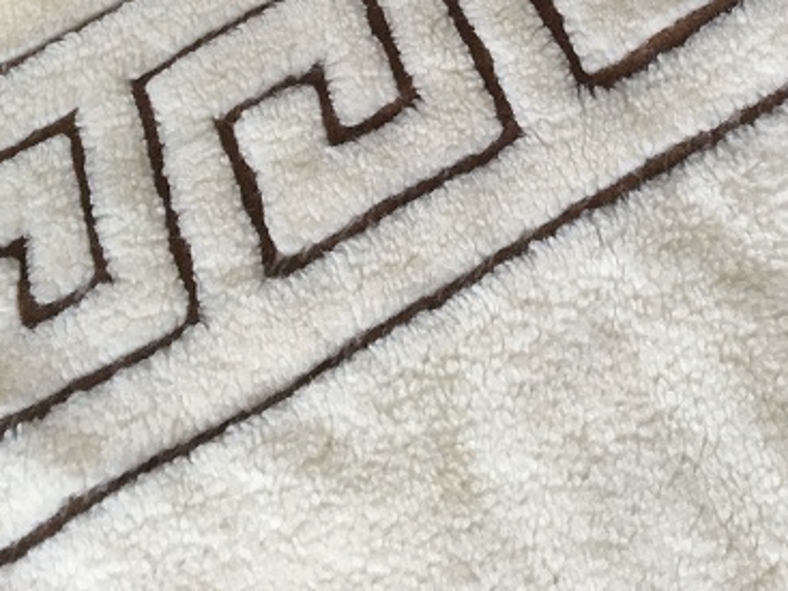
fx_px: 1798
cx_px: 588
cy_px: -153
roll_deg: +25.5
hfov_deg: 24.5
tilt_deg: -43.0
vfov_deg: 17.6
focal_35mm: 79
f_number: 2.2
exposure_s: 1/33
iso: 125
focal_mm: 4.15
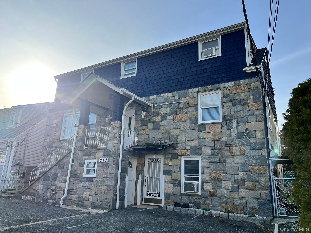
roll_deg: -2.5
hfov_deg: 67.3
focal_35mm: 26
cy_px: 116
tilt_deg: +15.7
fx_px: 234
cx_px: 156
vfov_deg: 53.1
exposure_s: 1/2994
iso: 50
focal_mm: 5.7
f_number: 1.5
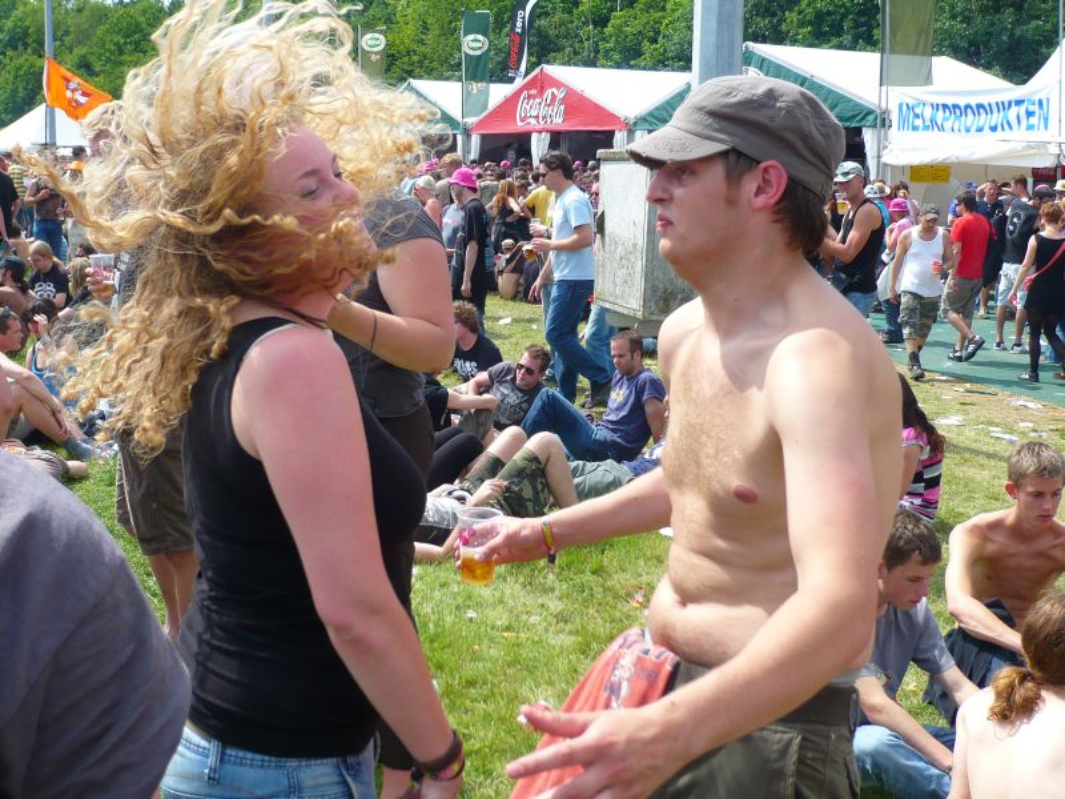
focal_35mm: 45
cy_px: 400
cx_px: 532
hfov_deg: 42.1
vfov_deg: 32.2
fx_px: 1384
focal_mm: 7.4
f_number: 3.5
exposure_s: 1/500
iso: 100
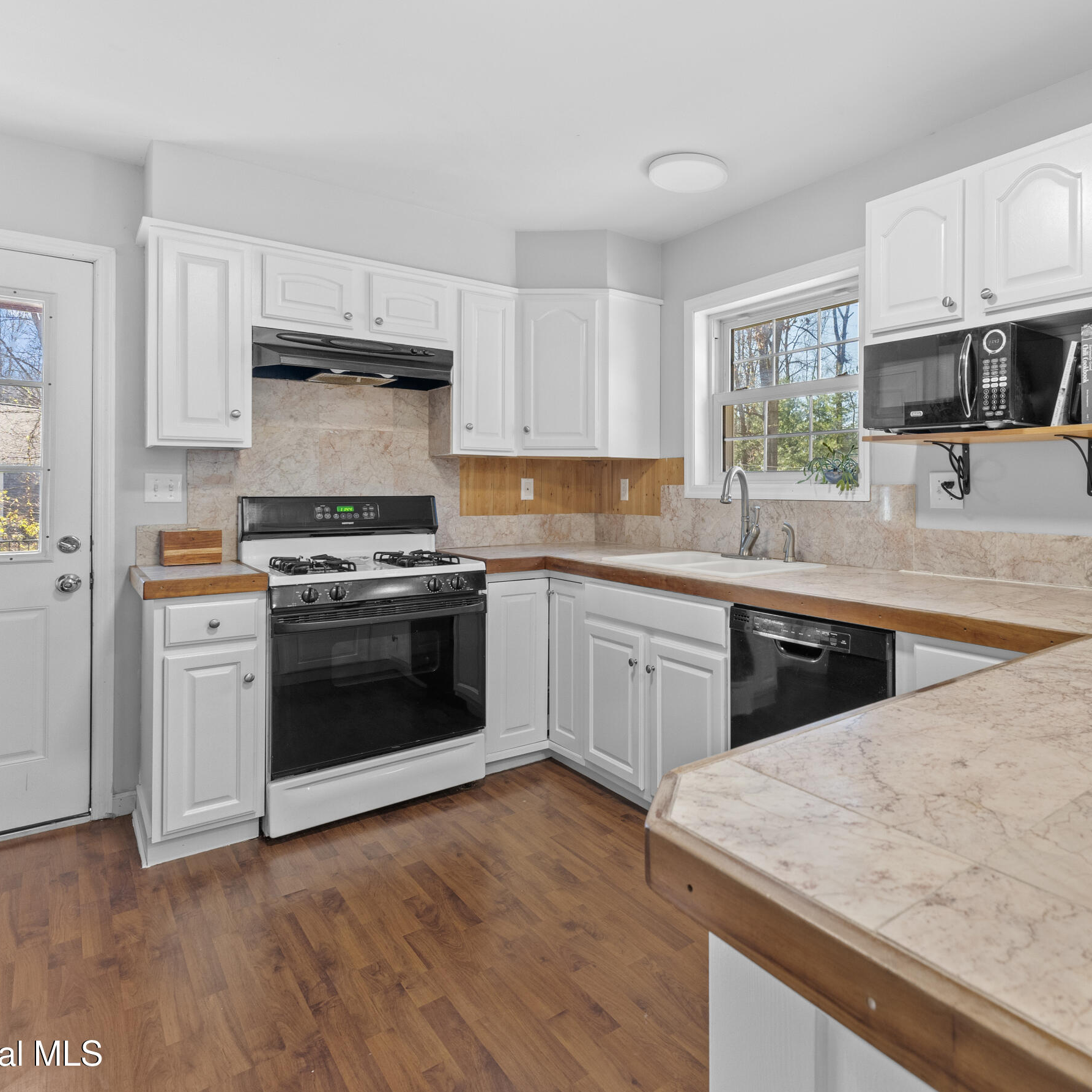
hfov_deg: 72.6
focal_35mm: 20
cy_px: 498
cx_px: 728
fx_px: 714
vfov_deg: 74.7
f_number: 7.1
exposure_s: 1/5
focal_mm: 14
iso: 800
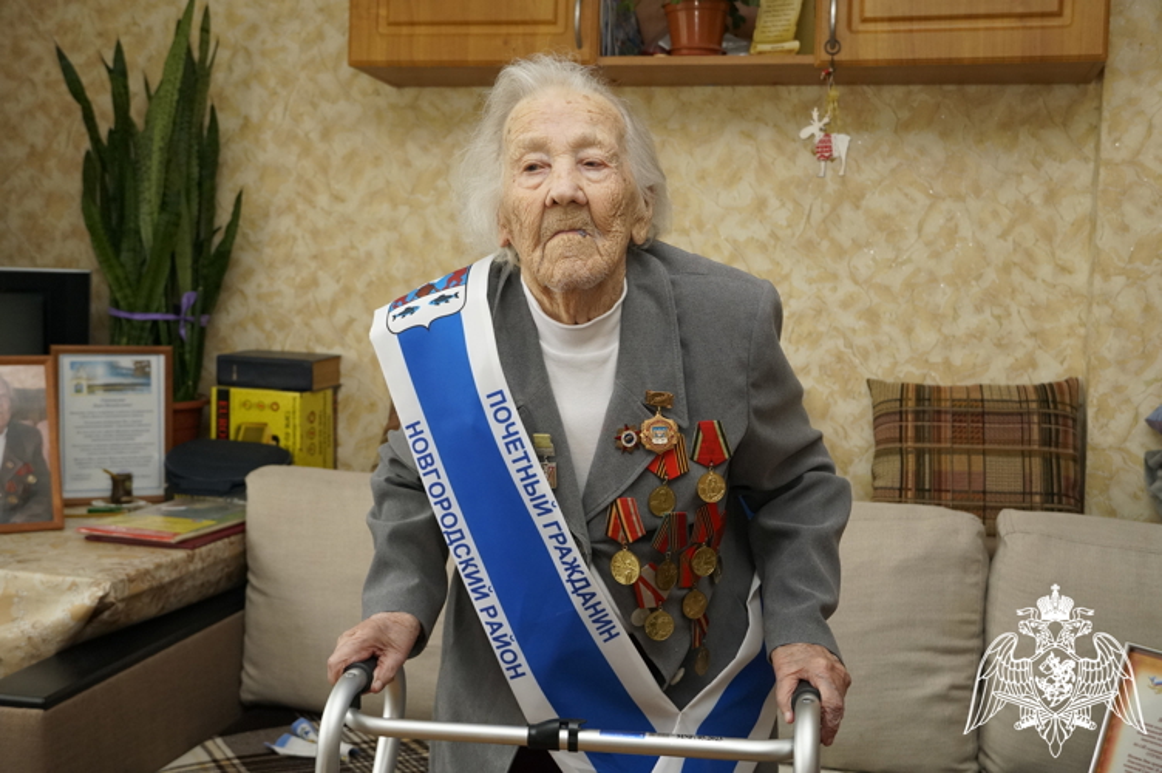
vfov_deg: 29.8
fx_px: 1451
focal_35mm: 45
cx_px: 581
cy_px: 386
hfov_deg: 43.6
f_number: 4.5
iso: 1600
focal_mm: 30
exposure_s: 1/125
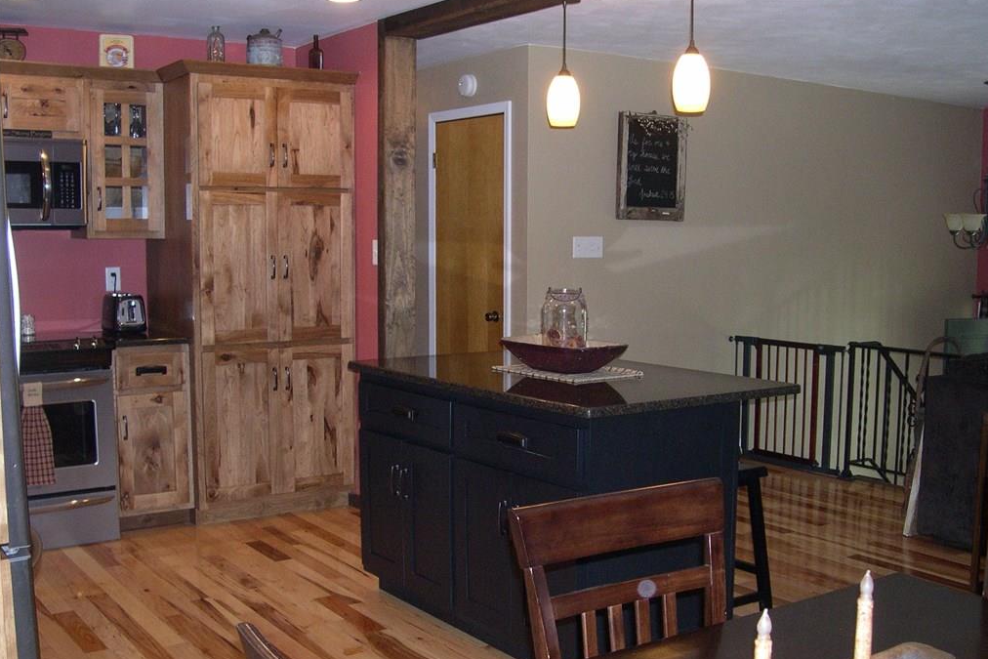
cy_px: 368
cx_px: 496
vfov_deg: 33.4
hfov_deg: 48.5
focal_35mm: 40
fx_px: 1098
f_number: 2.8
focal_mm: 8
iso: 400
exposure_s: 1/60
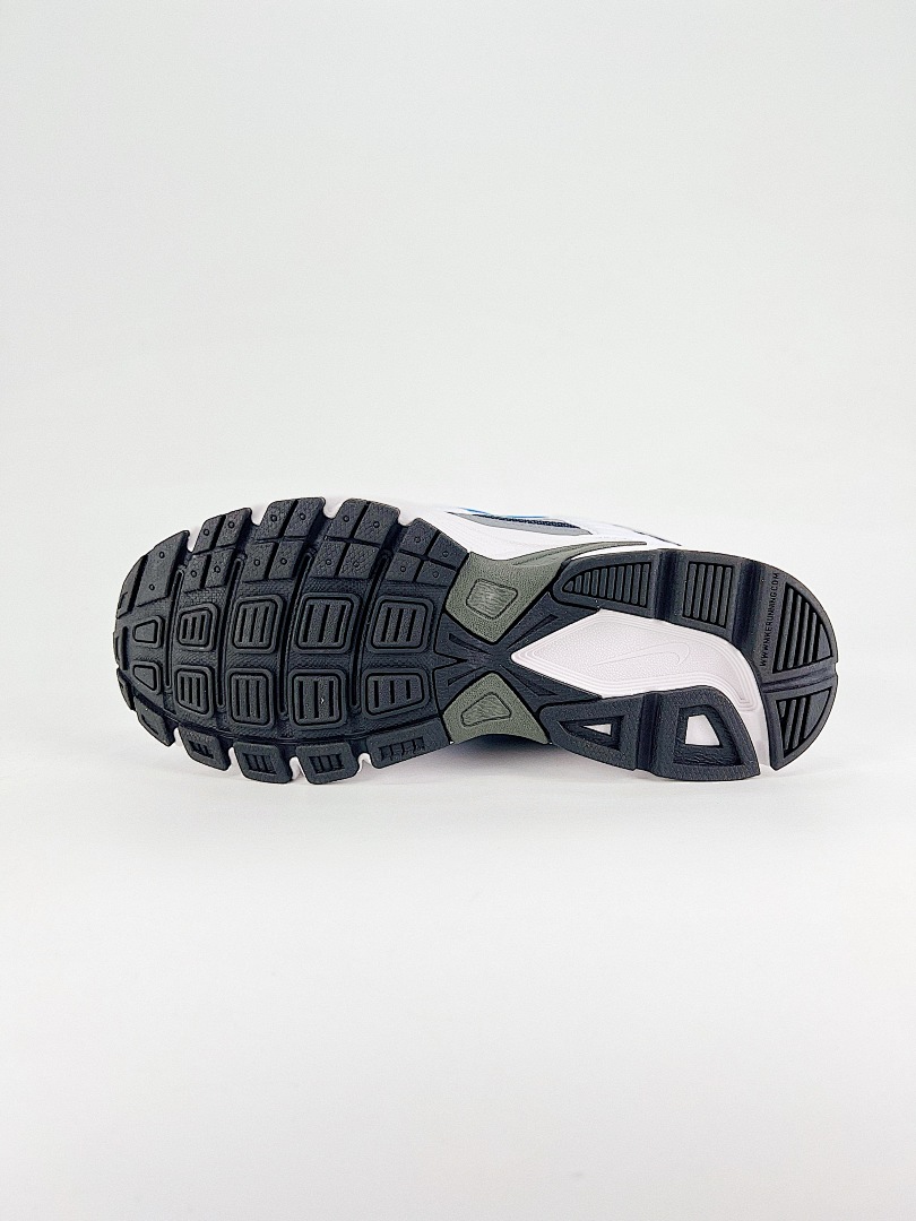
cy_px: 610
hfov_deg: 53.1
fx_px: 917
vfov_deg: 67.3
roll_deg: +0.7
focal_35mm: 26
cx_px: 458
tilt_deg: -8.8
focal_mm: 5.7
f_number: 1.5
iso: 50
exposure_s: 1/932
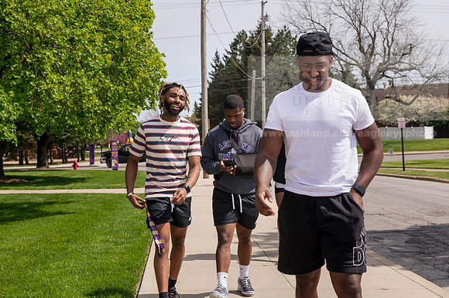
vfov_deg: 23.6
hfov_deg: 34.9
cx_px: 230
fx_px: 715
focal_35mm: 57
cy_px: 145
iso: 200
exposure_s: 1/500
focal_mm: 56
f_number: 7.1
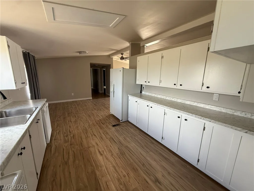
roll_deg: -1.5
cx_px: 127
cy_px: 96
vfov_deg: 85.7
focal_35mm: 14
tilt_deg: -11.0
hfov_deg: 102.1
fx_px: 103
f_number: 2.2
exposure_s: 1/99
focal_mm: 2.22
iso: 125
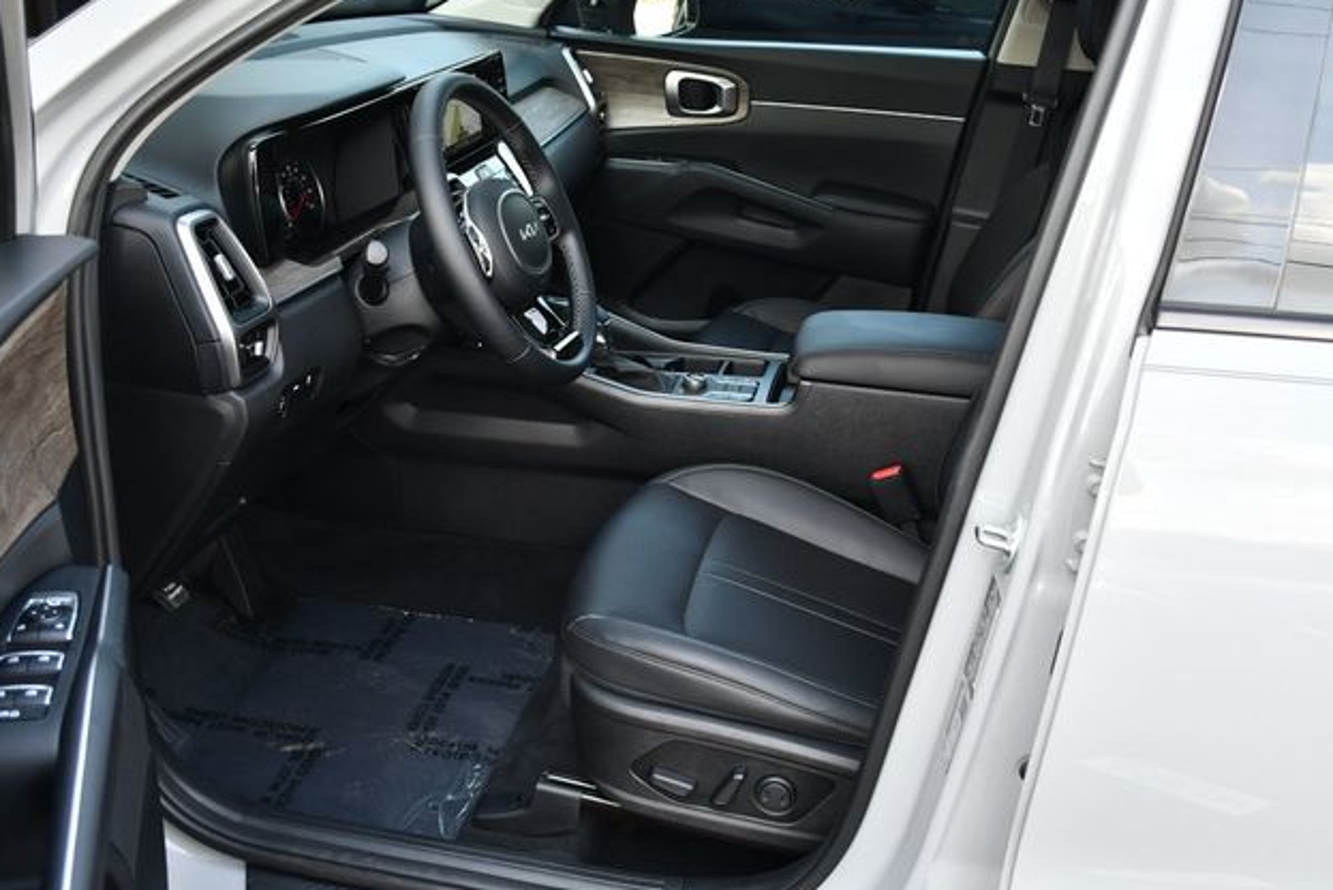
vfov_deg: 36.0
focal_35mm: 37
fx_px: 1371
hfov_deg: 51.9
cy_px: 447
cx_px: 678
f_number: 4
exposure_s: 1/250
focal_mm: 18
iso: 400
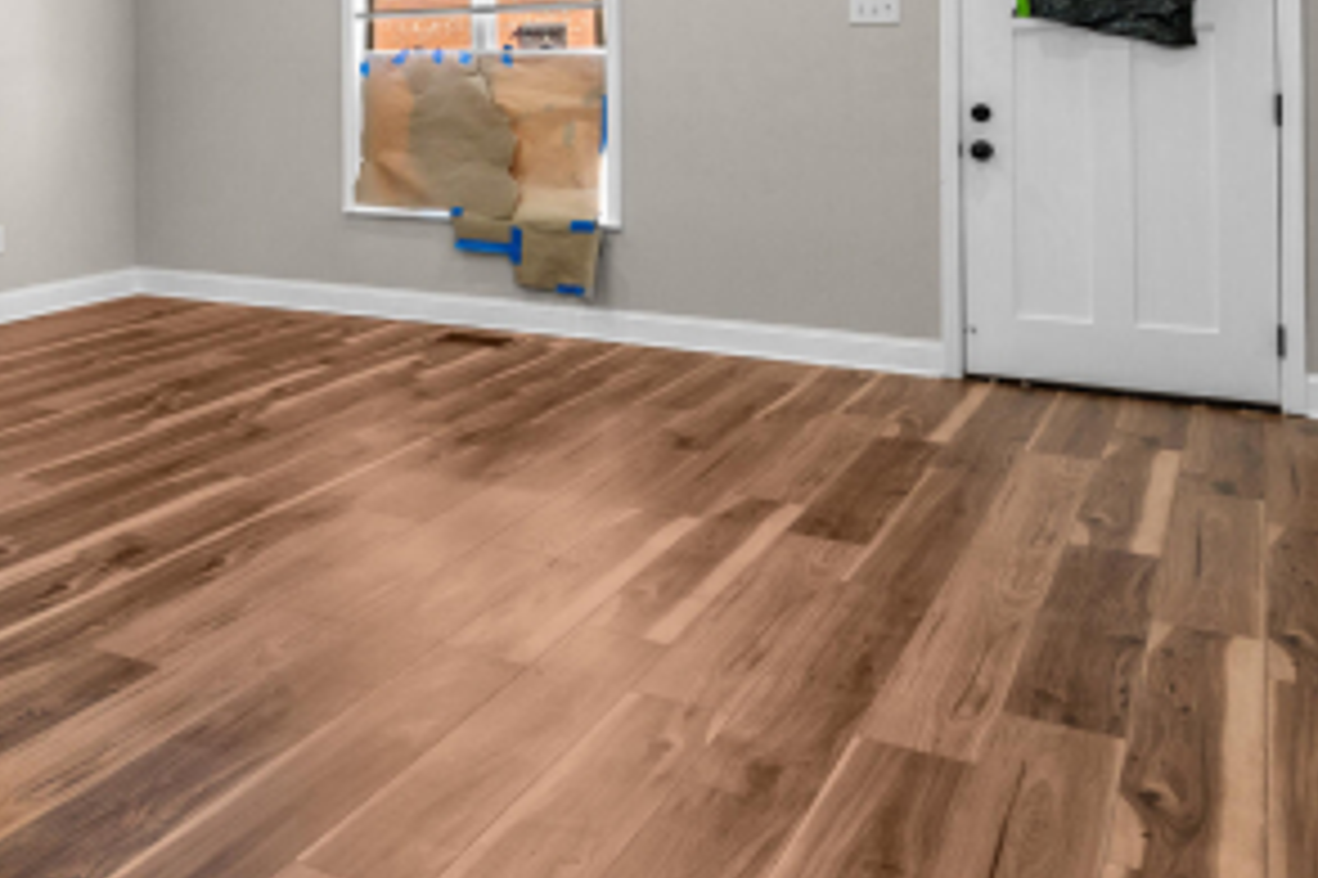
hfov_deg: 40.5
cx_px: -45
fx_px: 1500
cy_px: 108
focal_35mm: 41
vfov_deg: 31.3
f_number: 9
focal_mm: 16
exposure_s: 1/6
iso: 400
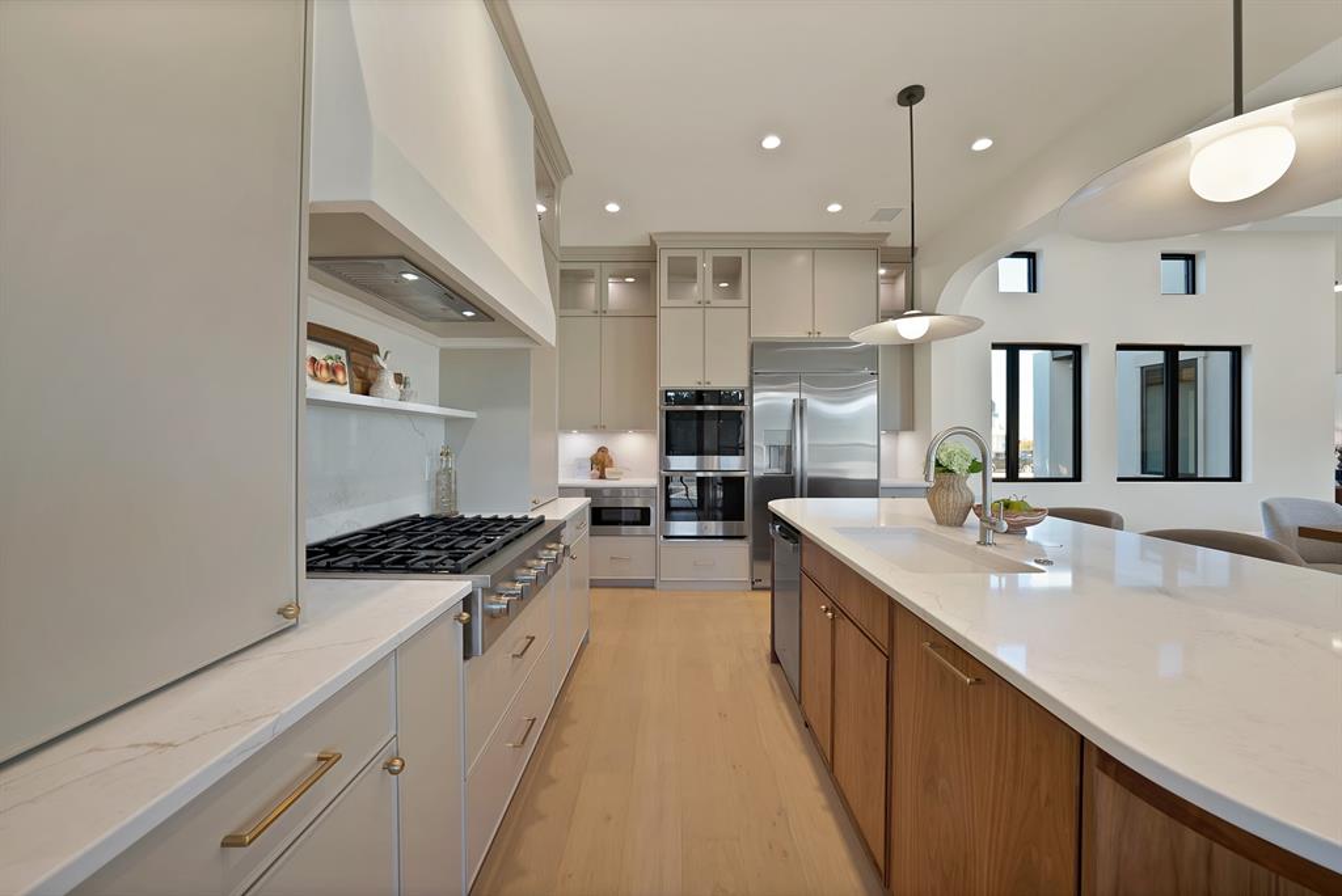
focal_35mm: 12
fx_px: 448
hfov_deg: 112.6
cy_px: 448
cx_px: 671
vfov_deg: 90.1
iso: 640
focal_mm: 12
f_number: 9
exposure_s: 1/10
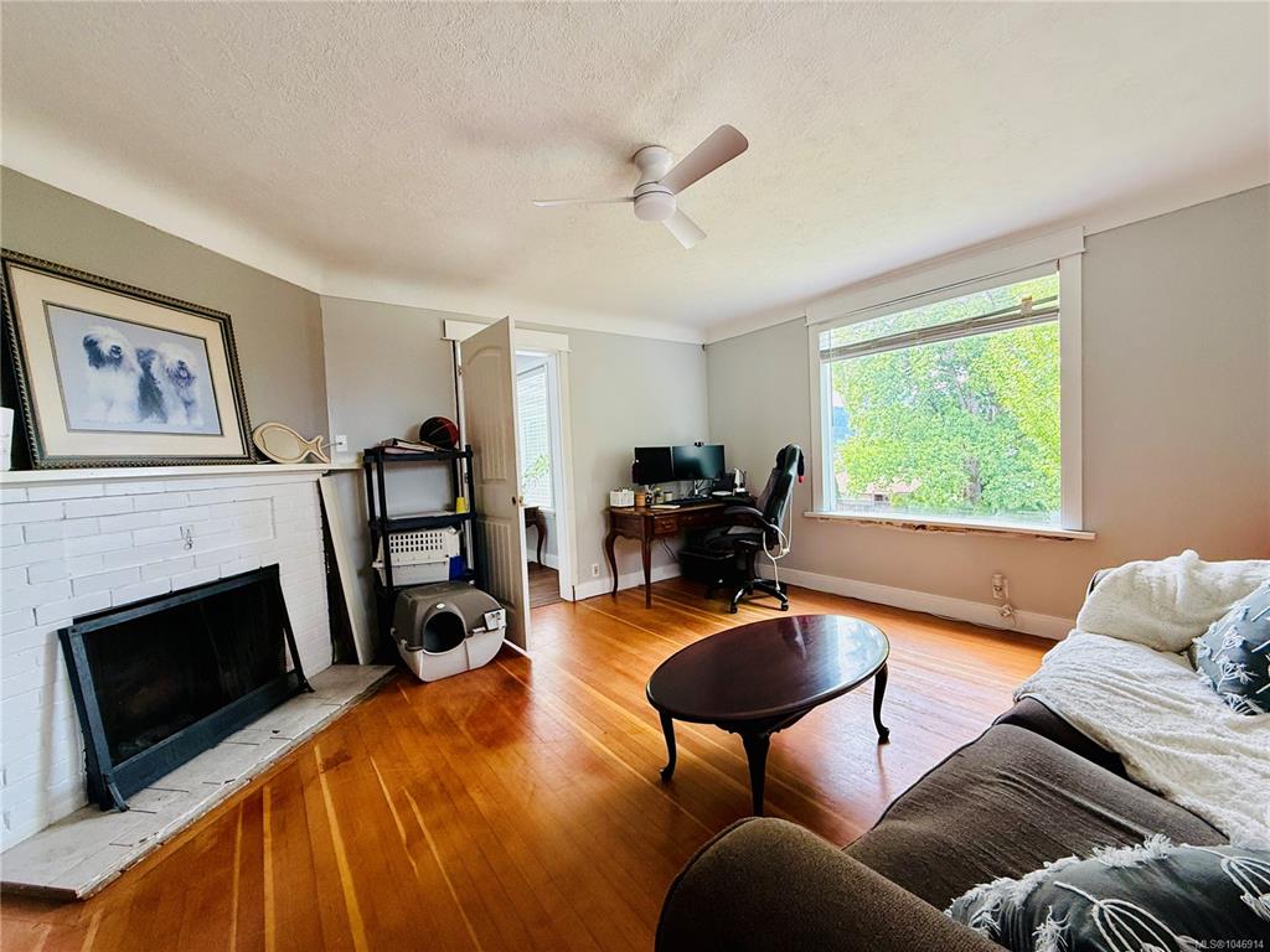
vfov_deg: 85.7
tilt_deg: -2.0
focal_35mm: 14
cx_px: 635
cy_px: 476
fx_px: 514
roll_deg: +3.8
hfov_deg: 102.1
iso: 200
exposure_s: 1/99
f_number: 2.2
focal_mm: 2.22
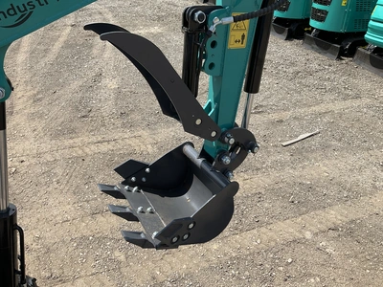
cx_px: 192
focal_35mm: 29
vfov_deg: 48.2
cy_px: 144
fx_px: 321
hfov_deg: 61.7
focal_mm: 3
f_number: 1.8
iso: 25
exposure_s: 1/1342
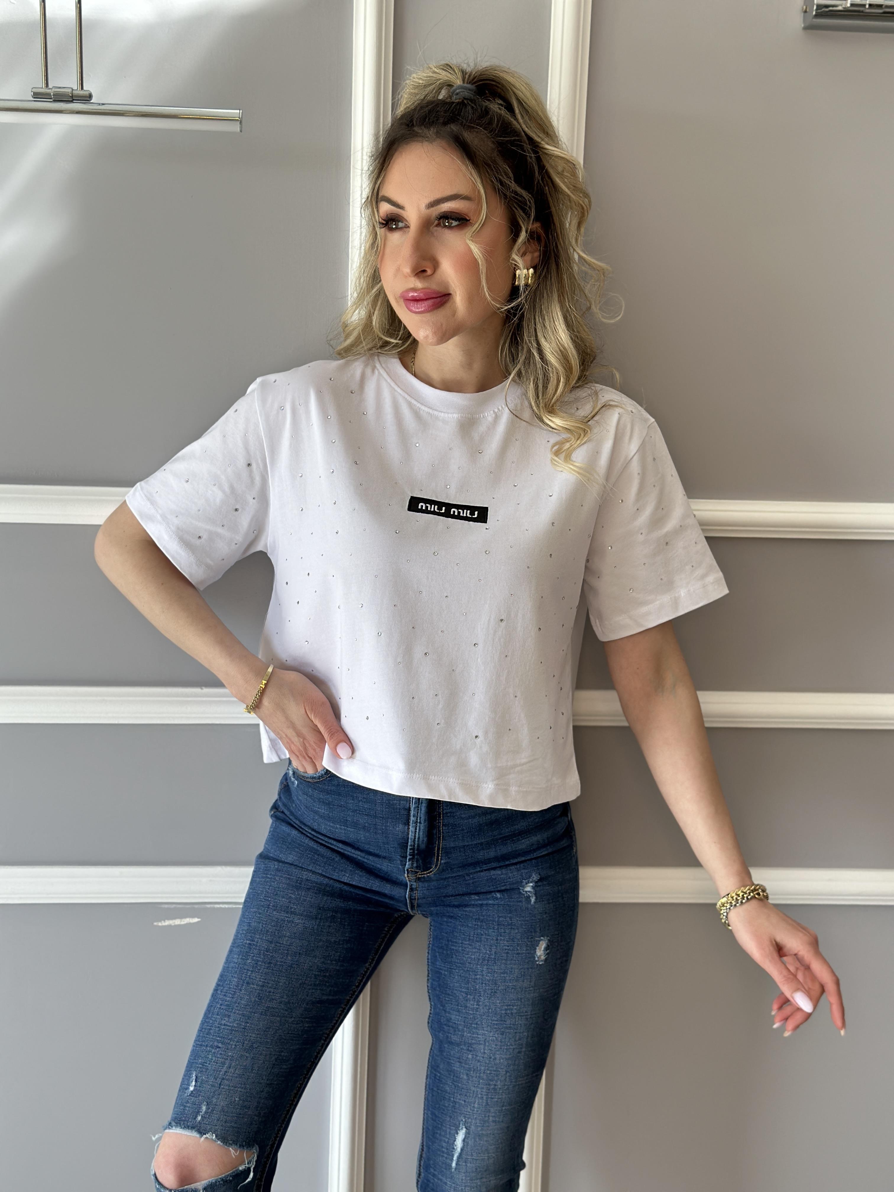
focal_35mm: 48
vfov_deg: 39.7
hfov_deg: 30.3
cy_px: 596
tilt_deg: -9.9
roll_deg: -1.6
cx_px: 447
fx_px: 1653
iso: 80
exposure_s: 1/299
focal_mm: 6.86
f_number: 1.78
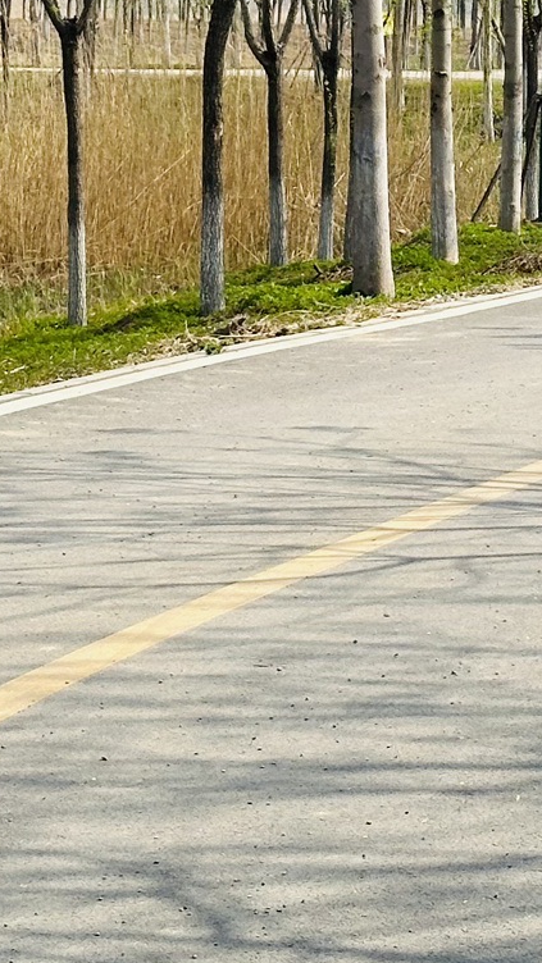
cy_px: 163
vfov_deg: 15.3
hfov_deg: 8.7
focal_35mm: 139
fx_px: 3551
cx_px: 593
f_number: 1.78
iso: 64
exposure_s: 1/3257
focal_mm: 6.86
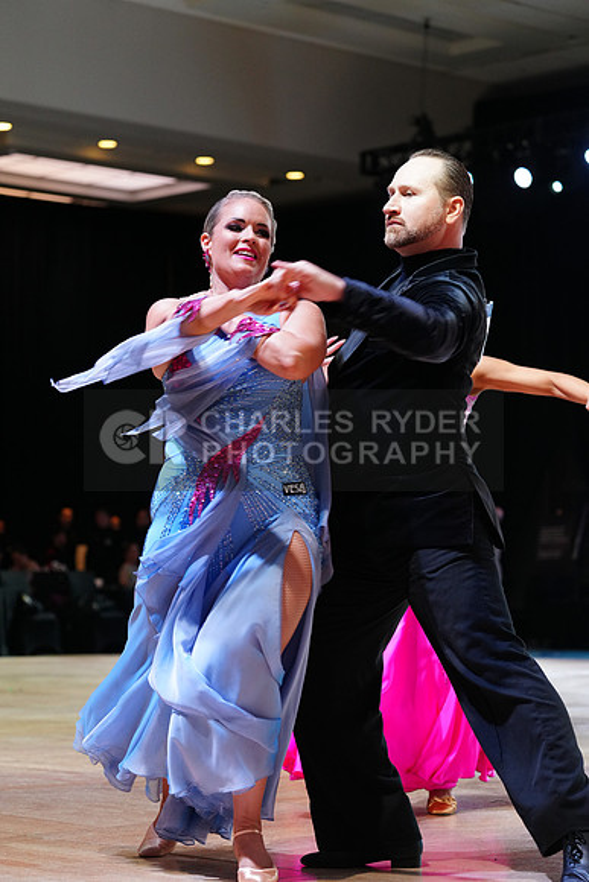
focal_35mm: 90
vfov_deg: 22.6
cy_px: 441
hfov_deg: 15.2
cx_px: 294
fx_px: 2207
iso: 2500
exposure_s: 1/250
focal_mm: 90
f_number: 4
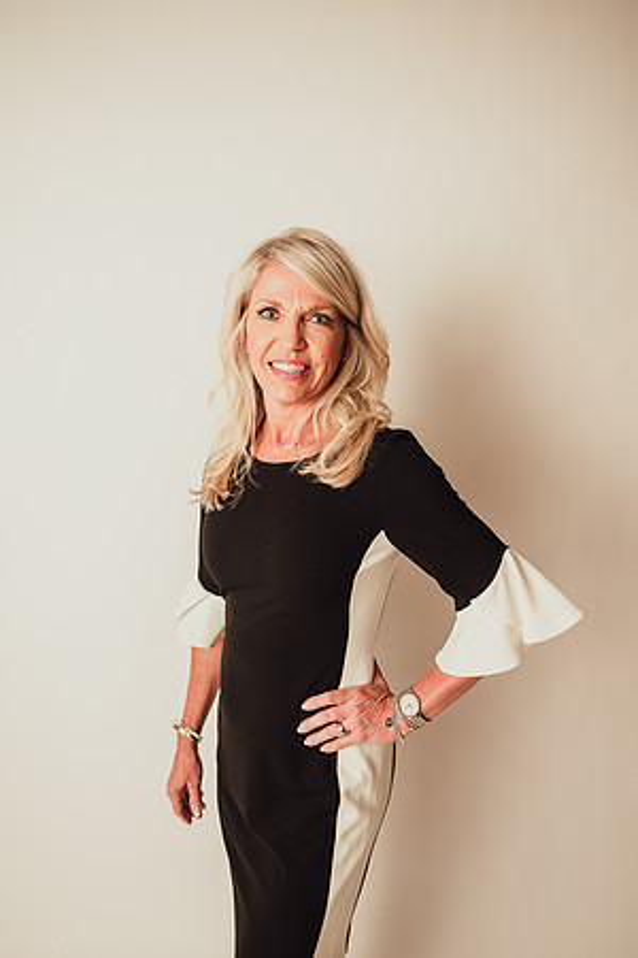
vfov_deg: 73.7
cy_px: 479
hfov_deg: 53.1
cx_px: 319
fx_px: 638
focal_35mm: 24
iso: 160
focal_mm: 24
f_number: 2.8
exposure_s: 1/160
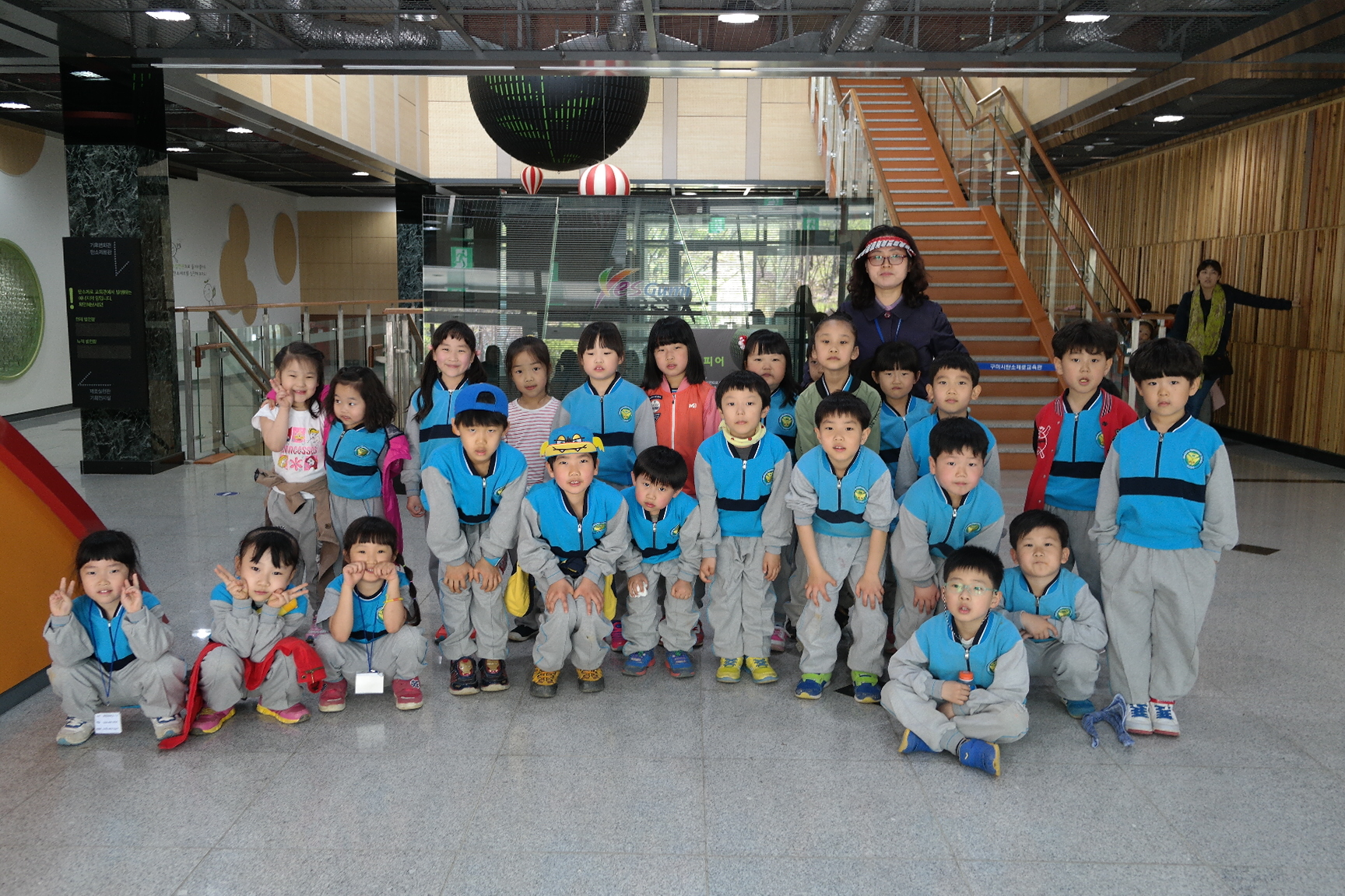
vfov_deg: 43.6
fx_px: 1121
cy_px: 448
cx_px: 672
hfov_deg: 61.9
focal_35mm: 30
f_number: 3.5
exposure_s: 1/40
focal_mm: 20
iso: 400
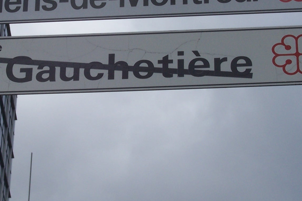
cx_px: 92
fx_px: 1602
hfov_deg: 10.8
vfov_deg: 7.2
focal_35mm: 191
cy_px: 65
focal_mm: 16.8
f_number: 9.5
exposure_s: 1/250
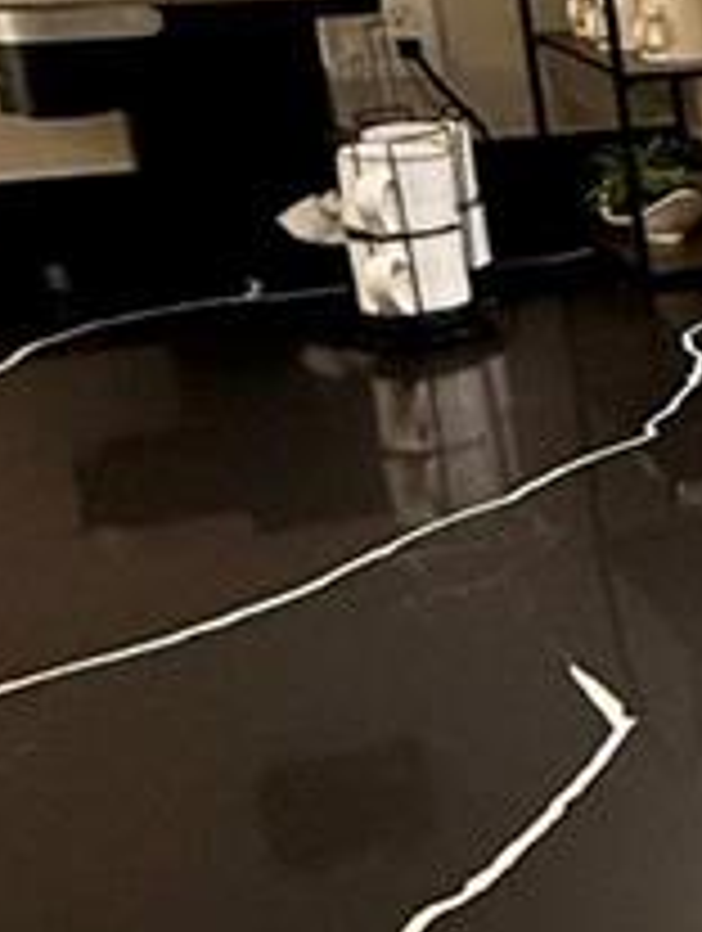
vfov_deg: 24.0
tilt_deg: -14.0
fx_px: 2183
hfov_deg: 13.1
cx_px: 1737
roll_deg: -0.6
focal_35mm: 81
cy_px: 360
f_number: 2.2
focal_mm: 2.22
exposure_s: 1/120
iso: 250
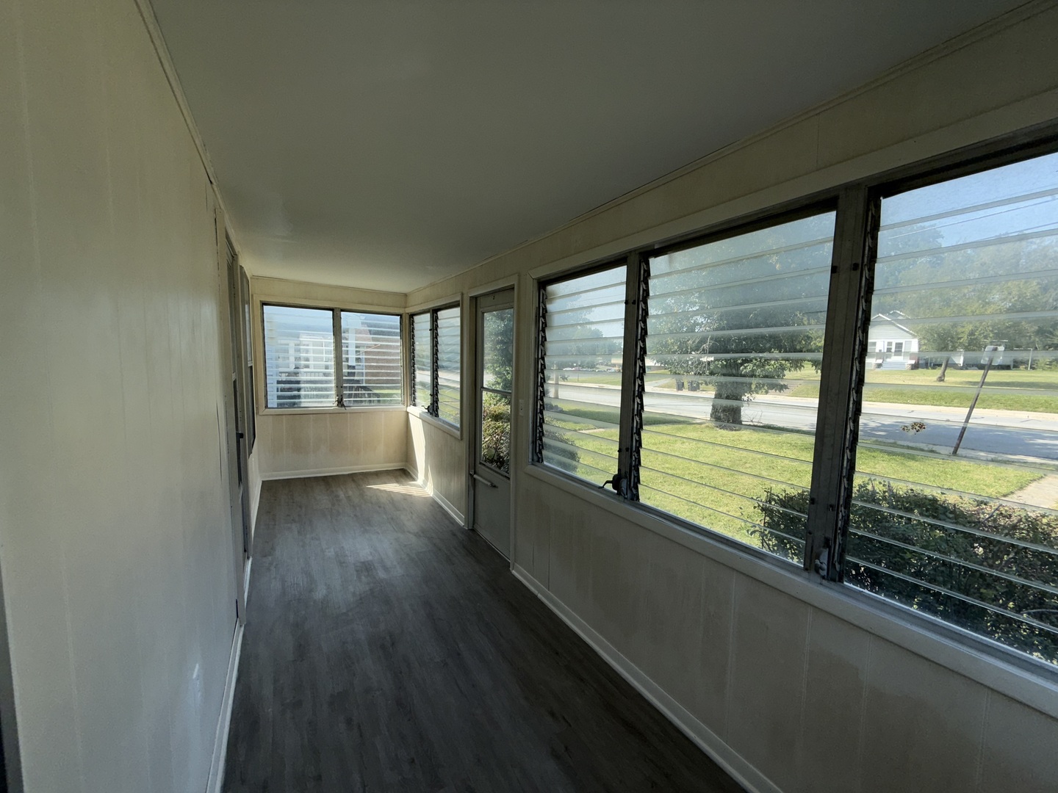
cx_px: 529
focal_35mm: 14
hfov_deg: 102.1
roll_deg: -2.0
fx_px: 428
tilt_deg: -4.8
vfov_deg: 85.7
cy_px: 396
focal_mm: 2.22
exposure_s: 1/372
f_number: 2.2
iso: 16
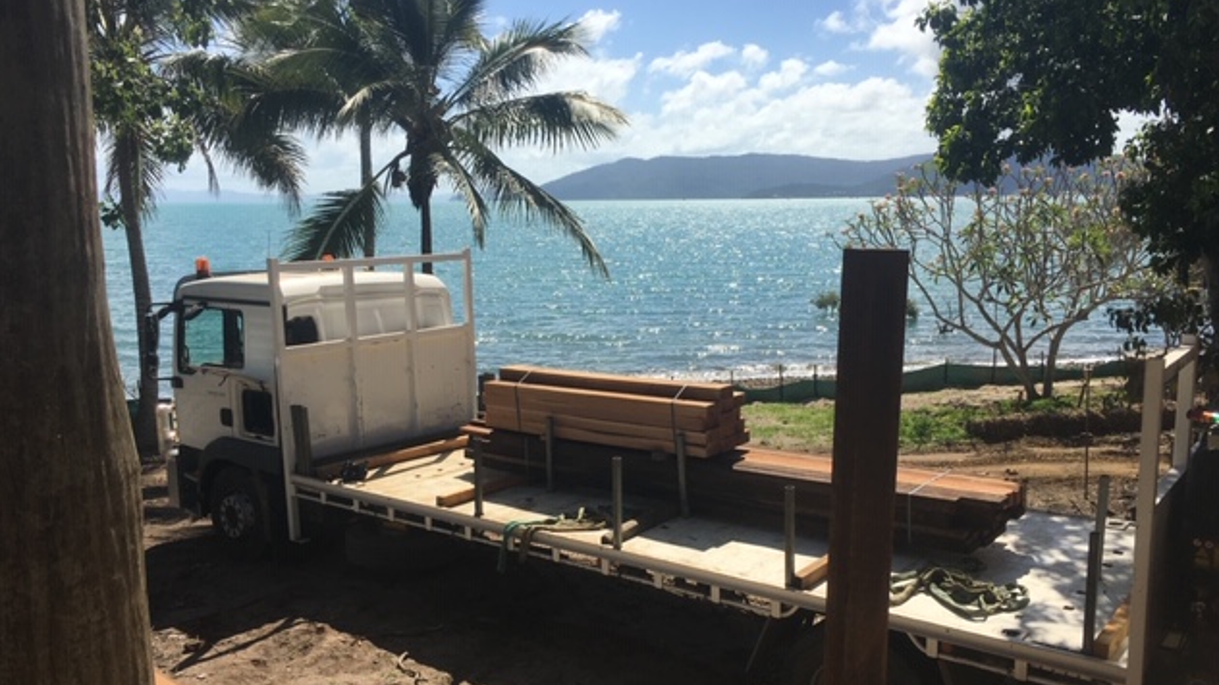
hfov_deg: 61.0
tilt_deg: -11.9
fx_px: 1034
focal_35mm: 32
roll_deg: +0.0
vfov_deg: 36.5
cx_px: 604
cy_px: 423
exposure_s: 1/2262
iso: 25
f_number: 2.2
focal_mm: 4.15
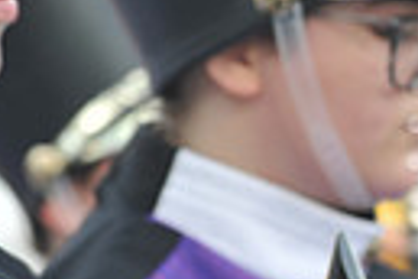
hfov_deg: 2.3
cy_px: 143
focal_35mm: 898
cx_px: 716
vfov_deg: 1.5
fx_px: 10426
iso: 250
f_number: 9
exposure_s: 1/80
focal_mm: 200
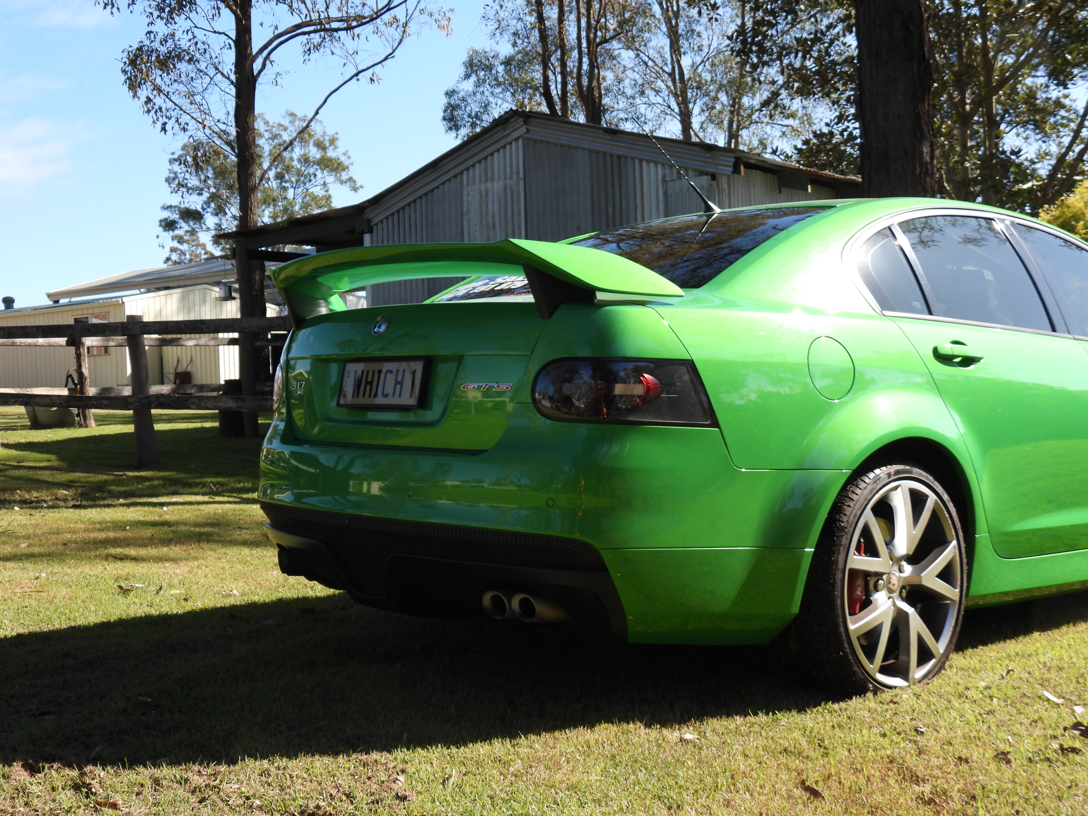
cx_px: 544
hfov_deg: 43.9
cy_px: 408
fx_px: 1352
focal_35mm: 43
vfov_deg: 33.6
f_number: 3.2
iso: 100
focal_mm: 7.7
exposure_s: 1/640
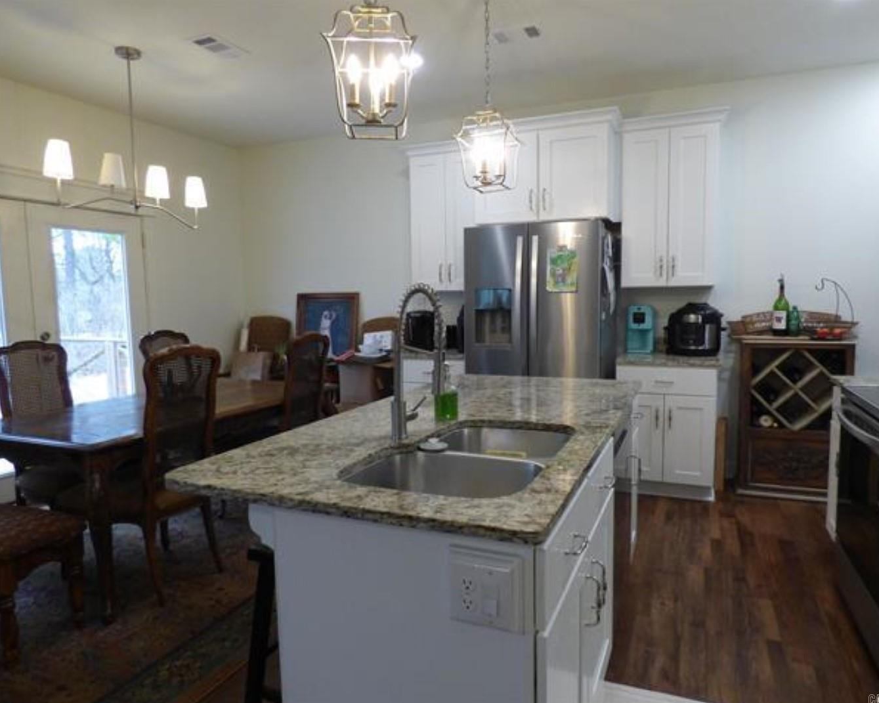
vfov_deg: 65.5
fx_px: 546
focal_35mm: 21
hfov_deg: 77.6
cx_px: 461
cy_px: 352
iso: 320
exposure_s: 1/60
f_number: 2.8
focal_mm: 3.58
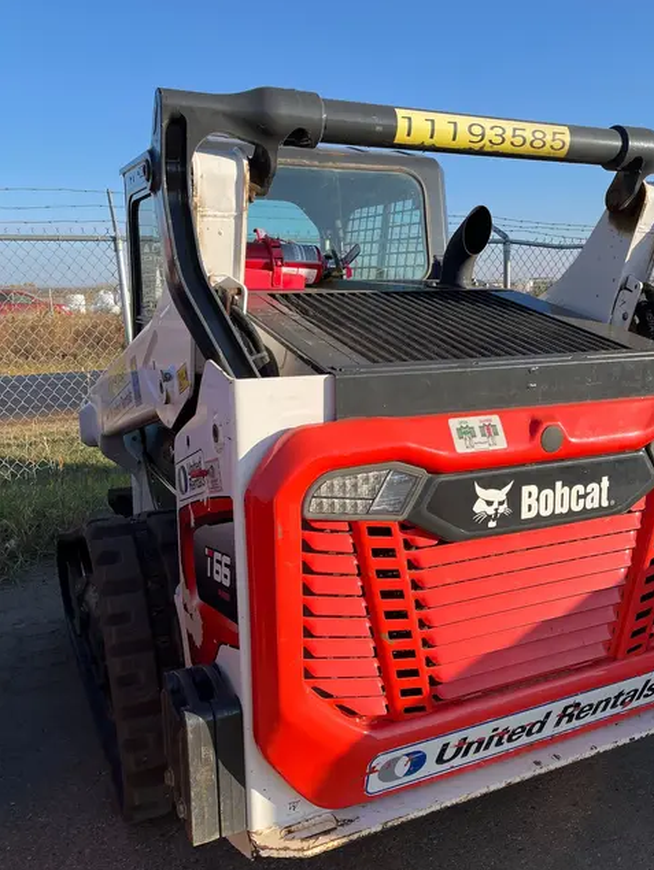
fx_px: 755
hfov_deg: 46.7
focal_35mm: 30
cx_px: 376
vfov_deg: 59.7
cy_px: 488
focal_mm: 5.1
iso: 50
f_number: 1.6
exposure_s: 1/1623
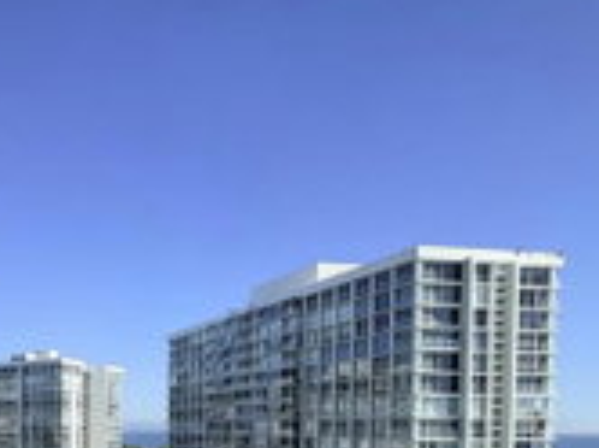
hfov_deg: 44.8
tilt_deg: -1.9
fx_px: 622
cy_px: 444
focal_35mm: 36
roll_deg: +0.2
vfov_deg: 35.8
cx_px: 20
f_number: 2.2
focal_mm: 2.22
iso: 40
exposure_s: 1/701
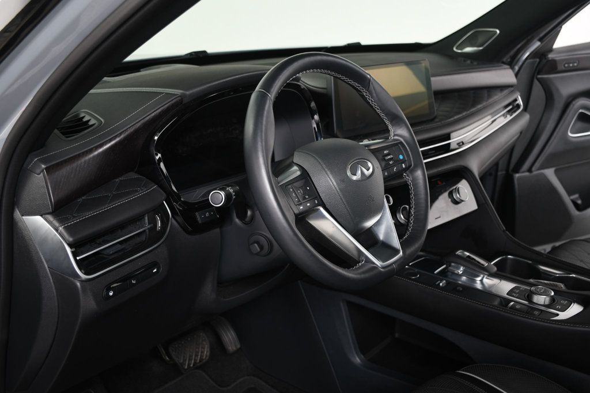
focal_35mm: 39
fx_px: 639
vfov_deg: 34.2
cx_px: 295
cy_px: 196
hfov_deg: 49.6
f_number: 3.8
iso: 100
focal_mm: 26
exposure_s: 1/160
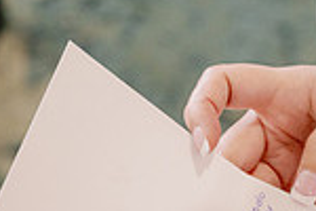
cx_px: 449
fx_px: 2379
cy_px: 310
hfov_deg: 7.5
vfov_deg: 5.0
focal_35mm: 271
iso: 2000
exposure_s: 1/320
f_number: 2.8
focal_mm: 70
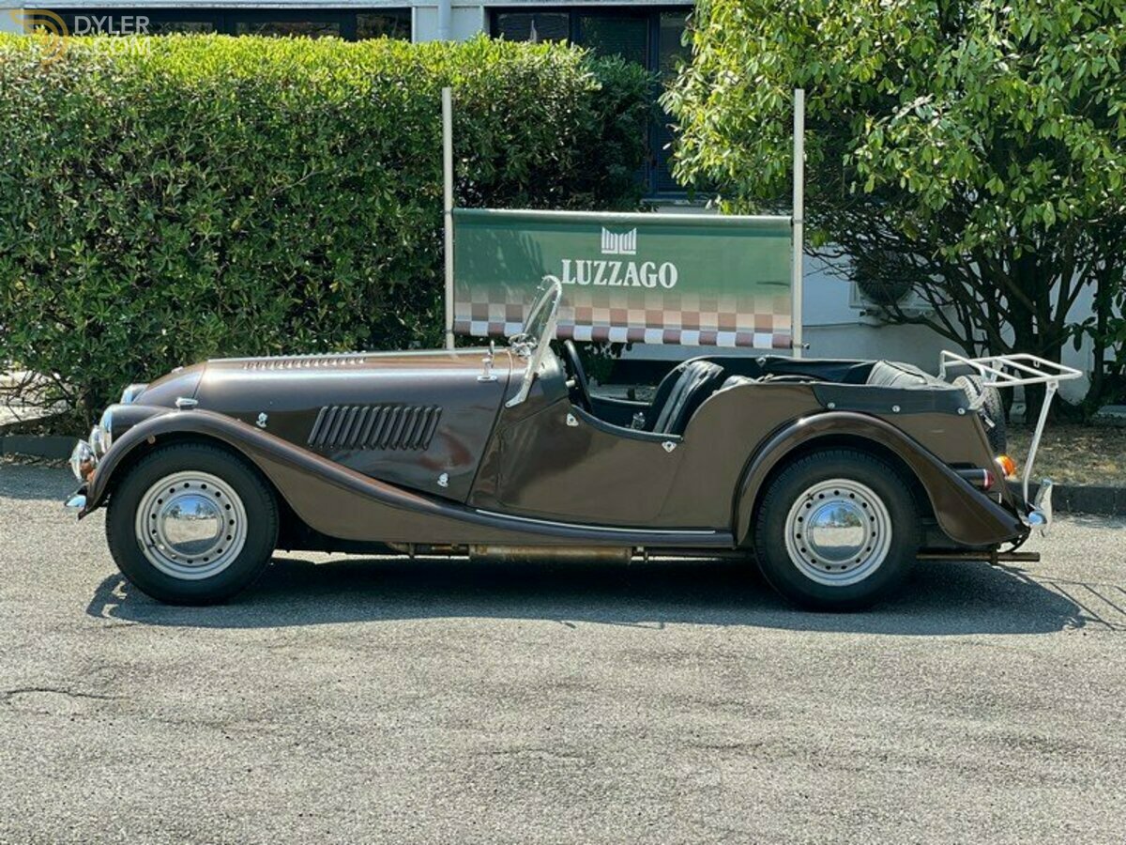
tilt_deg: -4.8
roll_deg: -0.5
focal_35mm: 77
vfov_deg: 19.1
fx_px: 2505
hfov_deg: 25.3
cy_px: 422
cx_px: 563
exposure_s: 1/221
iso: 25
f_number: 2.8
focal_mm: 9
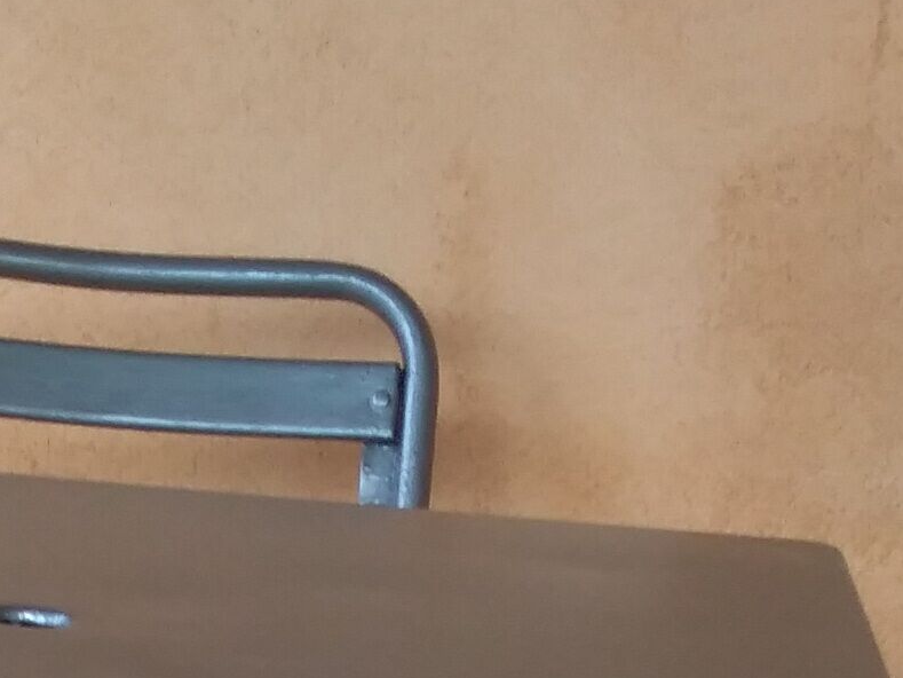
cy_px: 1610
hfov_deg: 14.3
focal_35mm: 137
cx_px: 200
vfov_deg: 9.6
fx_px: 3574
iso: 191
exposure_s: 1/100
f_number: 2
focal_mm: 3.54
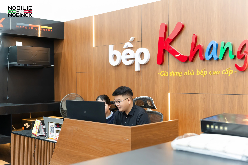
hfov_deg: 44.5
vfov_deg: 30.5
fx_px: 303
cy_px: 82
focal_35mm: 44
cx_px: 124
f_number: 2.8
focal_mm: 44
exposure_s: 1/125
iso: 400
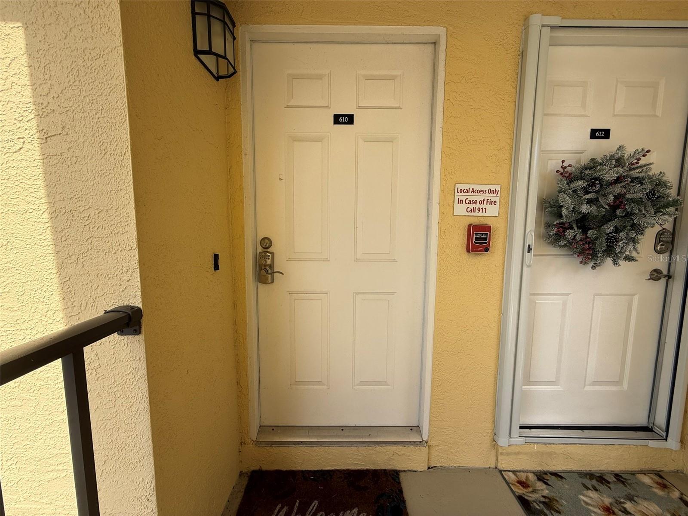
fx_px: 278
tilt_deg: -6.1
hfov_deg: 102.1
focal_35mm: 14
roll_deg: -1.0
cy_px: 258
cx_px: 344
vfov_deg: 85.7
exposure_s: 1/625
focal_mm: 2.22
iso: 50
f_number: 2.2
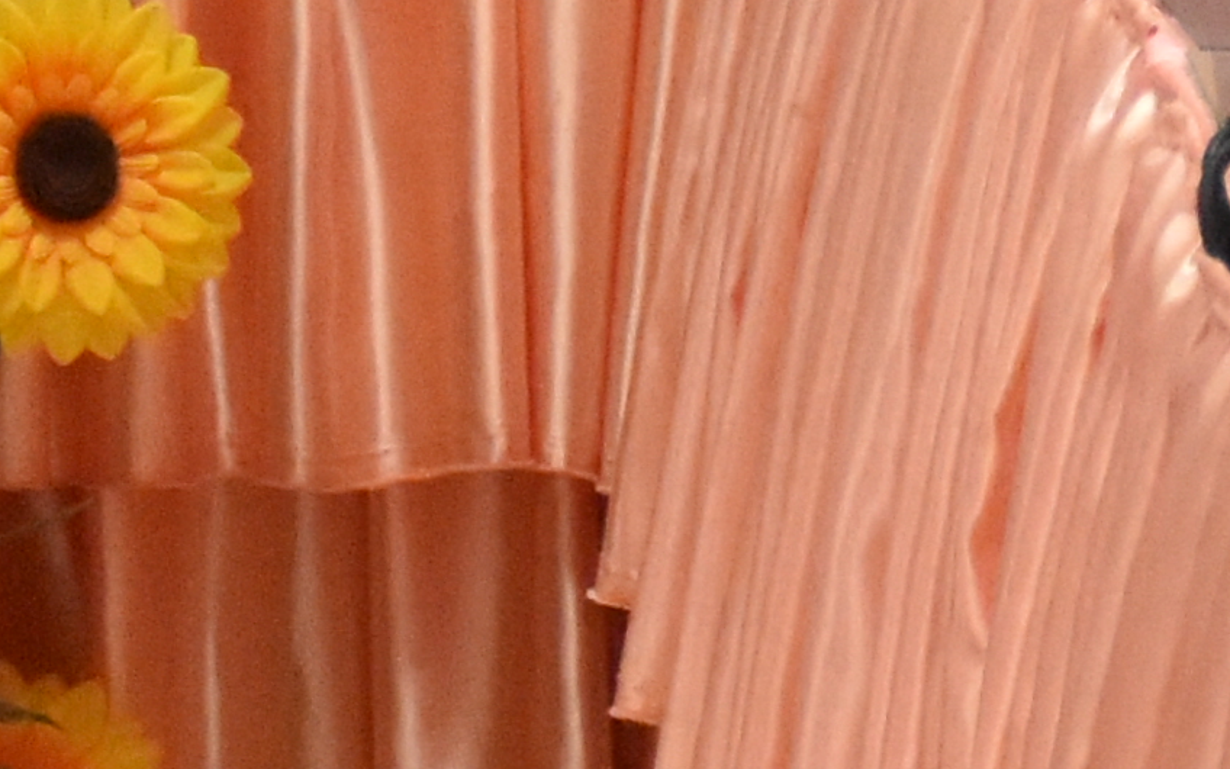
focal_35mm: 671
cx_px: -91
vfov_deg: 1.9
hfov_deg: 3.1
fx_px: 22493
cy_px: -1410
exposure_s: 1/250
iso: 2500
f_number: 5
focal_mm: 62
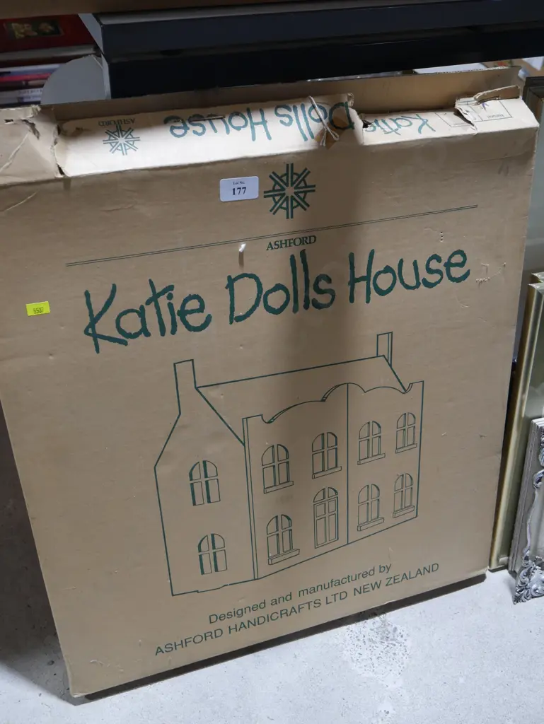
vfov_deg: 51.3
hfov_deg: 39.7
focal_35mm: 36
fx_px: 754
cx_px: 272
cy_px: 362
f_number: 4
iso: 500
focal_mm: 18
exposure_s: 1/60
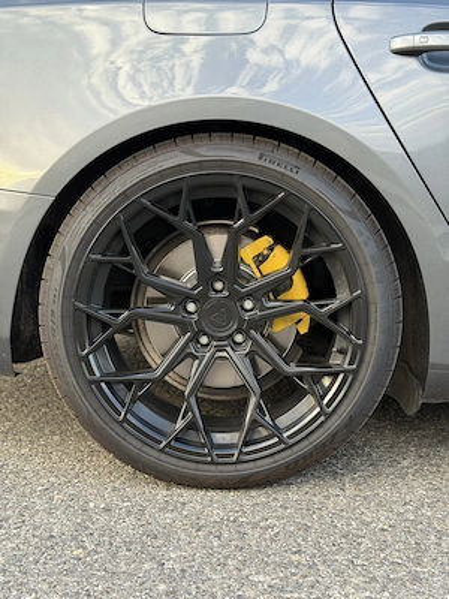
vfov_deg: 39.7
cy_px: 300
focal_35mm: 48
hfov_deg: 30.3
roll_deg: -0.4
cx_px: 224
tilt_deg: -9.9
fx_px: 830
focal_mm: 6.76
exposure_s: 1/179
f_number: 1.78
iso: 64
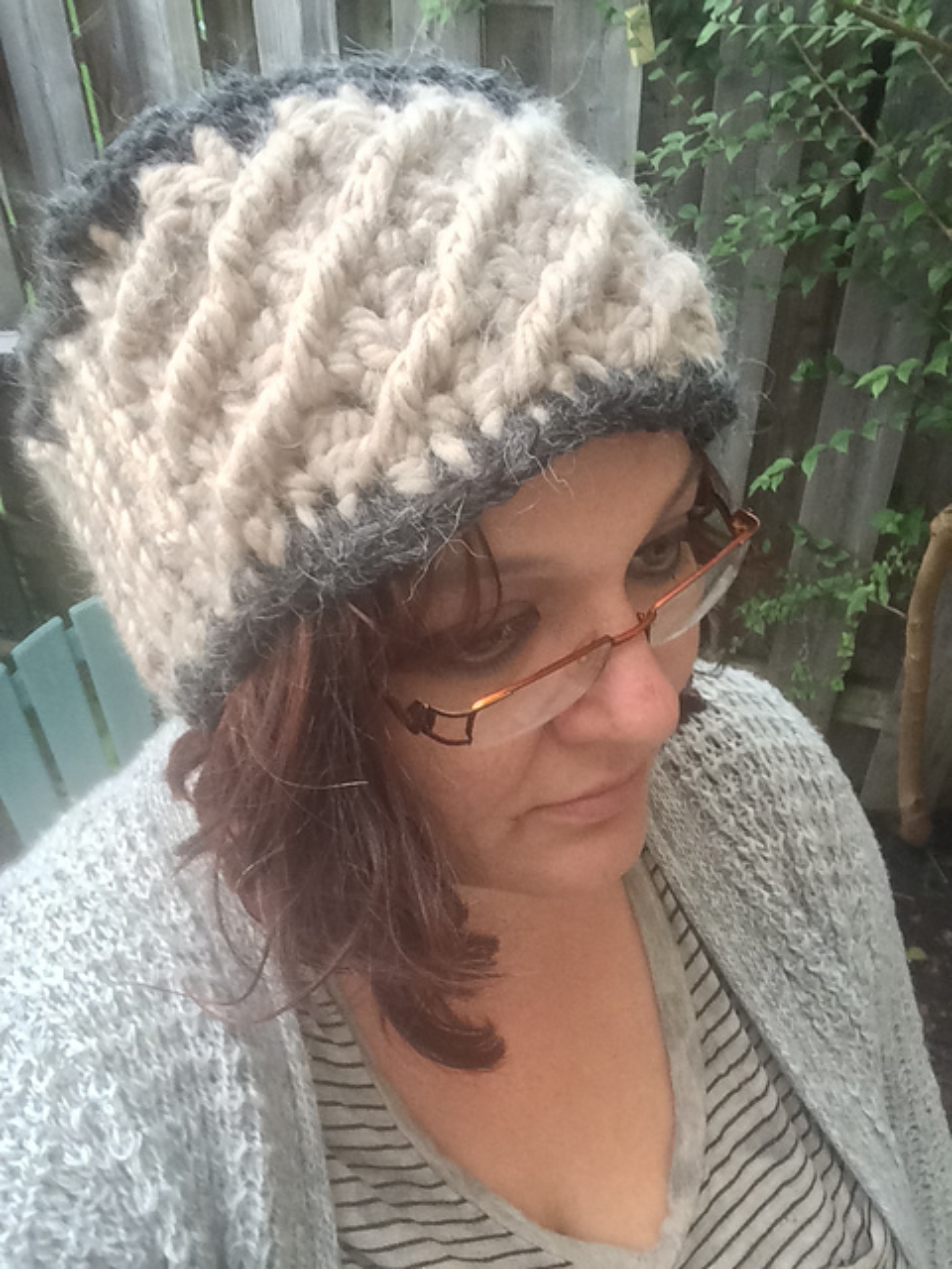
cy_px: 634
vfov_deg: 58.4
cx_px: 476
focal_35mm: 31
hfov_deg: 45.4
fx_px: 1137
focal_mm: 2.15
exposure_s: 1/30
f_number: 2.4
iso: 160
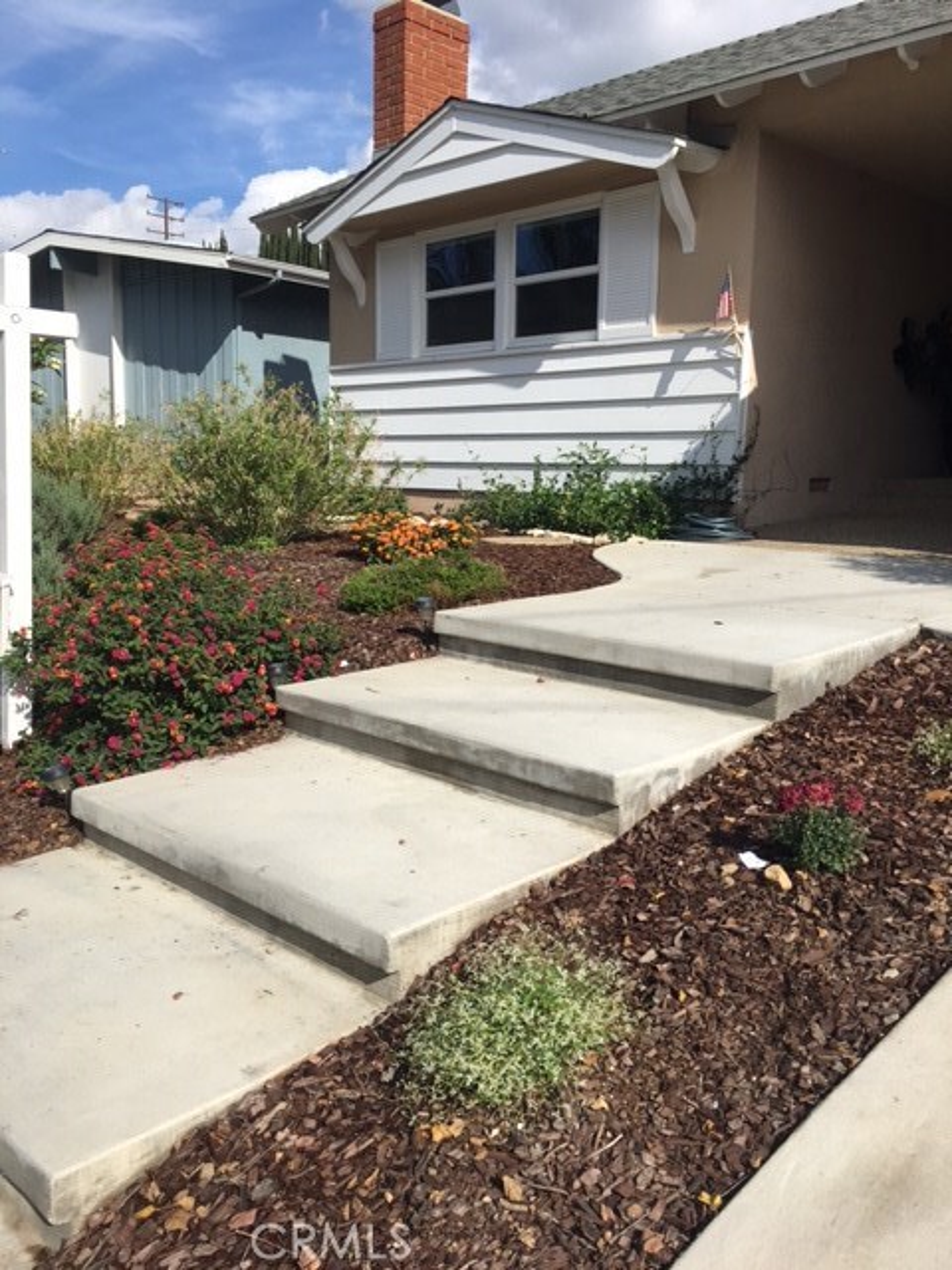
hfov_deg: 48.2
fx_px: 1063
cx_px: 476
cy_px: 635
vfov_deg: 61.7
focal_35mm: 29
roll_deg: -1.8
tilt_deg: -8.2
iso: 25
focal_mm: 4.15
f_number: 2.2
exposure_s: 1/2198
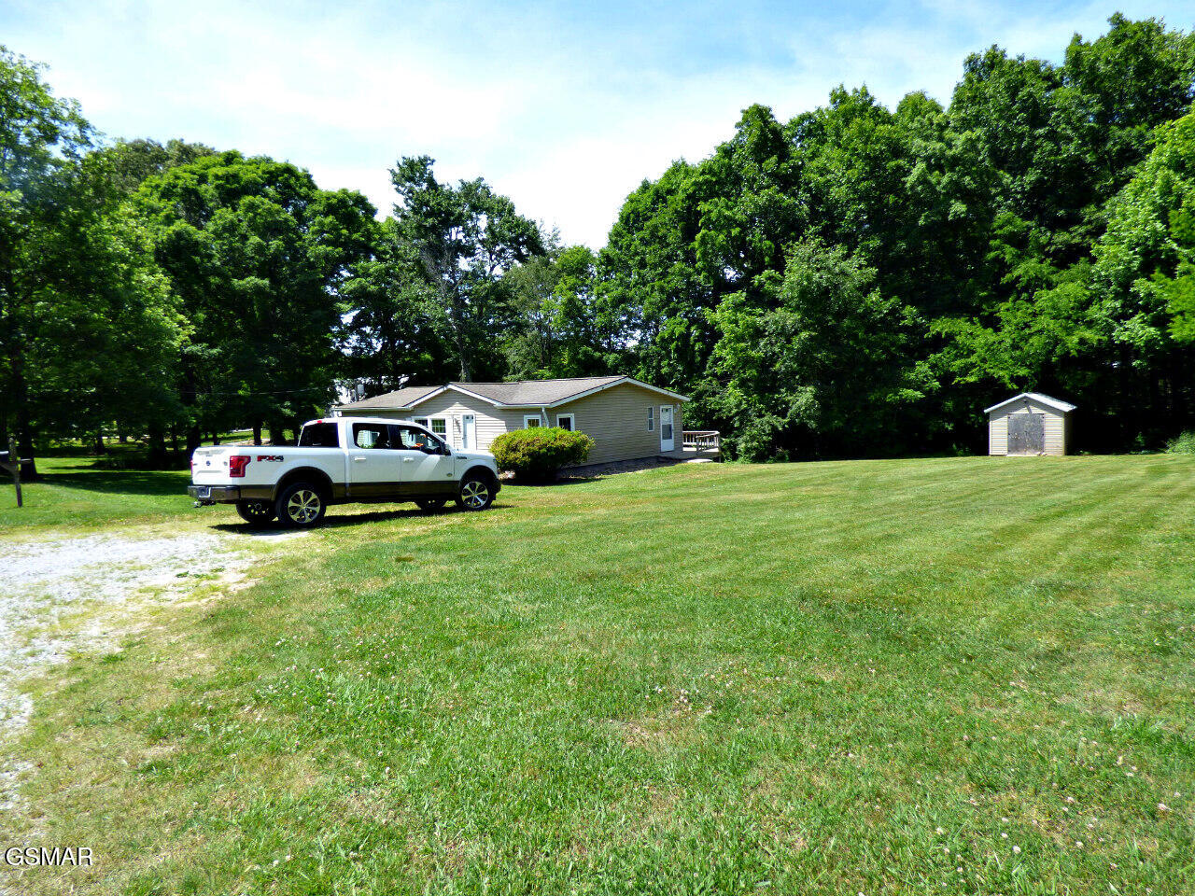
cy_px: 448
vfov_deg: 66.0
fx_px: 690
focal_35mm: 20
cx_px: 598
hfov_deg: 81.7
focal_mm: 3.58
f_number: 2.8
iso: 100
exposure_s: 1/800
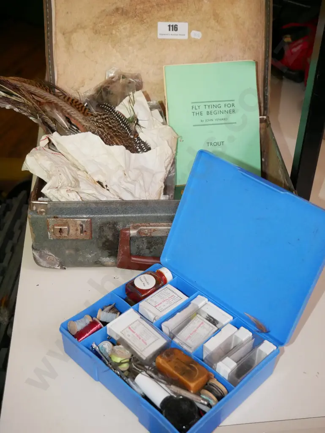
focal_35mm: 40
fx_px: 500
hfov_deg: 36.0
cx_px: 162
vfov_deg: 46.8
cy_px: 216
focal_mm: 20
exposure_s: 1/80
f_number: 4.1
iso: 3200
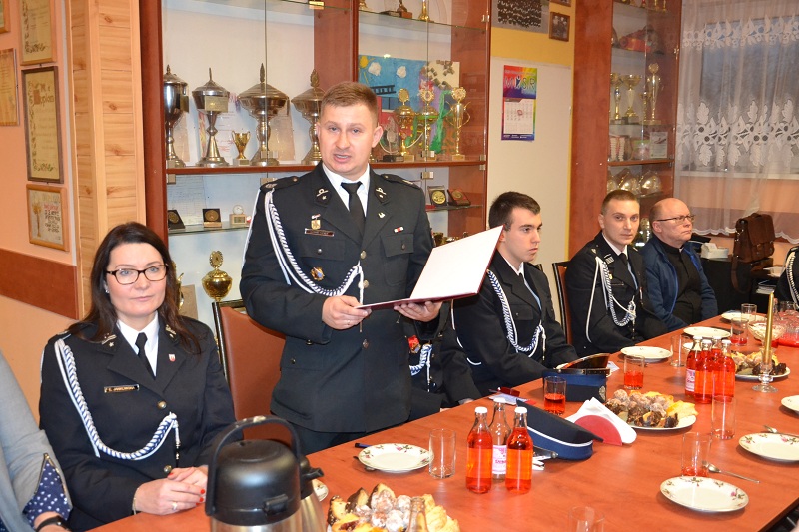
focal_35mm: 36
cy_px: 266
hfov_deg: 53.1
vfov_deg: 36.9
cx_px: 400
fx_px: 799
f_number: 3.8
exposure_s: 1/60
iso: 2800
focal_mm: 24
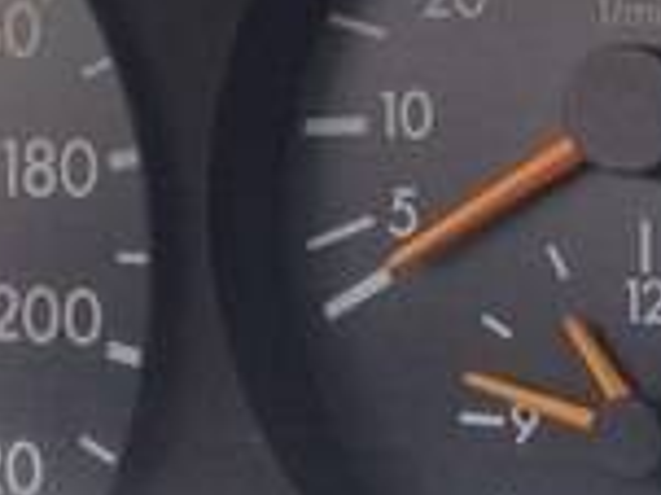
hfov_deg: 13.6
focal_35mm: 144
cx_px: 70
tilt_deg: -3.0
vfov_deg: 10.1
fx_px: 2748
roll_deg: +6.7
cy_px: -156
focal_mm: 4.12
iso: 50
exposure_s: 1/170
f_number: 2.4
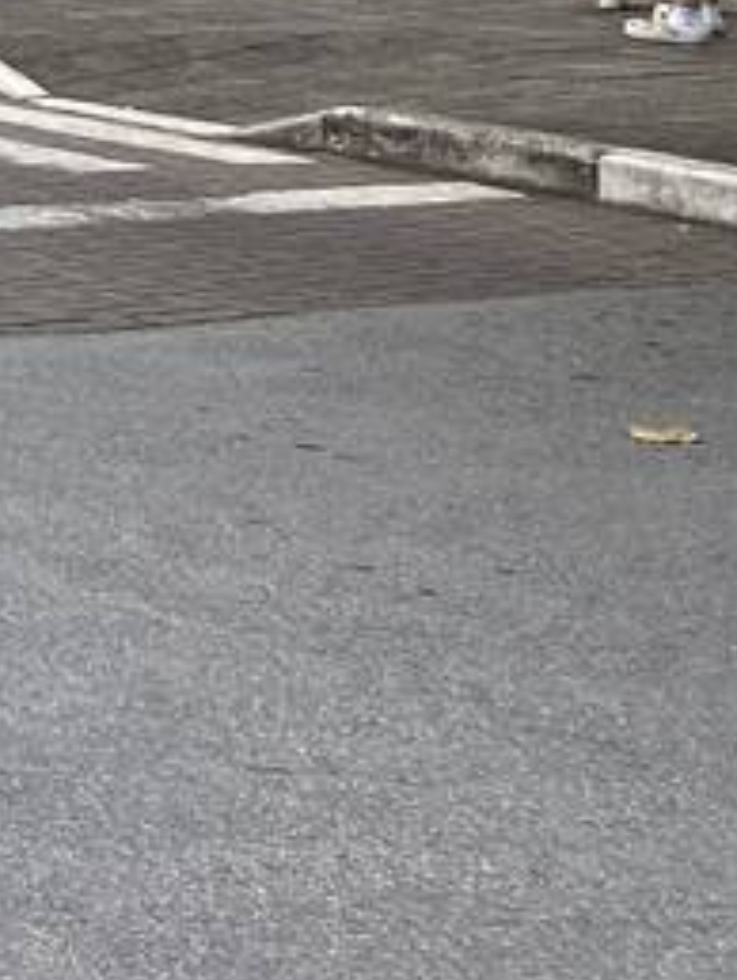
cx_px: -1983
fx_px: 4109
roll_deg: +1.8
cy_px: -858
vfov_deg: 12.3
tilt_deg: +8.6
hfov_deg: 7.7
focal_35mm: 145
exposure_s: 1/613
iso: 32
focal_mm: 4.25
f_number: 1.8
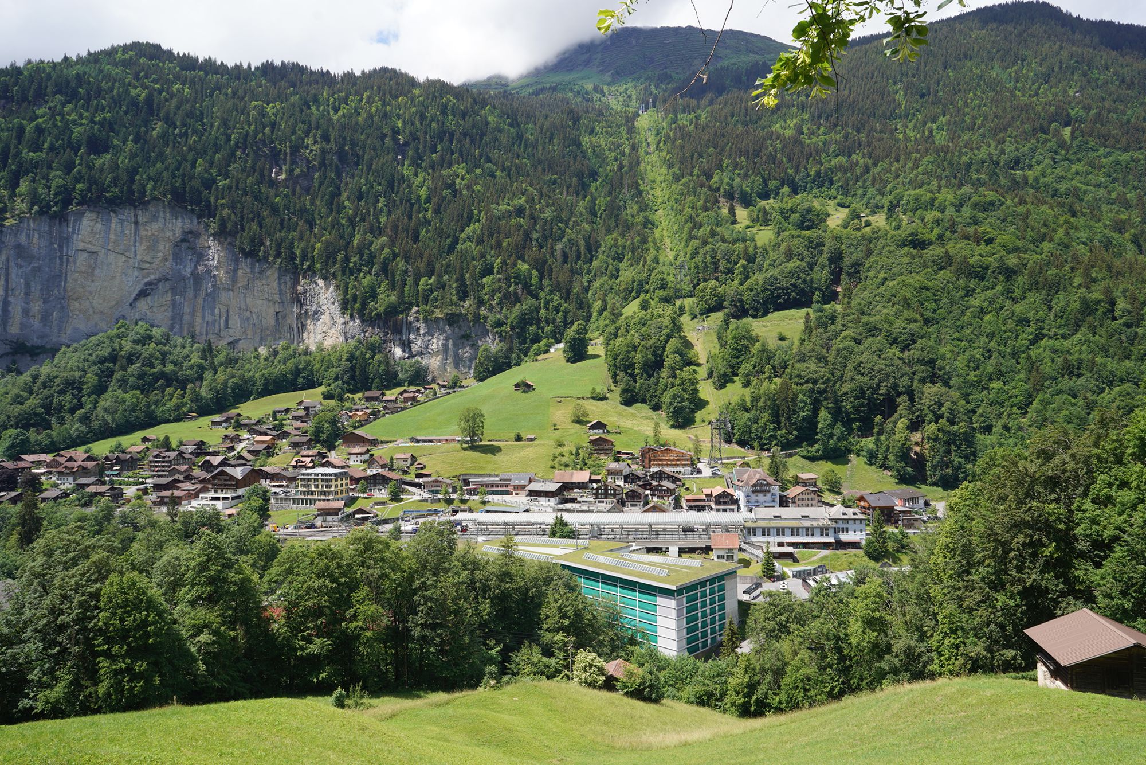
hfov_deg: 73.7
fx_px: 764
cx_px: 573
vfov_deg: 53.1
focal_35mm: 24
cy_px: 382
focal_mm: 24
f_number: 10
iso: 100
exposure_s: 1/100
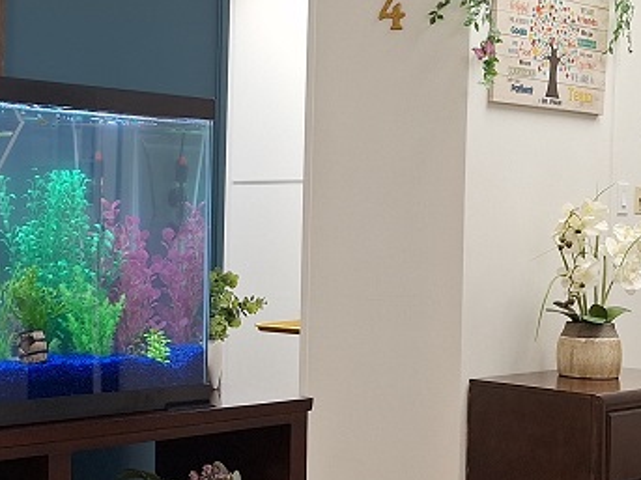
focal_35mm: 67
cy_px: 245
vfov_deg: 21.9
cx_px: 151
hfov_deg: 28.5
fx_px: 1240
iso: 25
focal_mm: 5.54
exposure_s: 1/100
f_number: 1.8
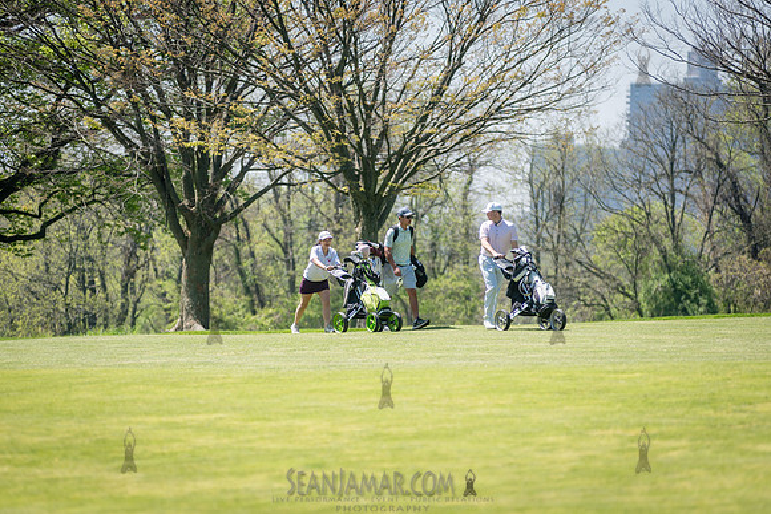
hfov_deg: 10.2
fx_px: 4309
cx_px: 386
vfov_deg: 6.8
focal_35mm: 201
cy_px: 257
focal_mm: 200
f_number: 3.5
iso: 100
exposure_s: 1/800
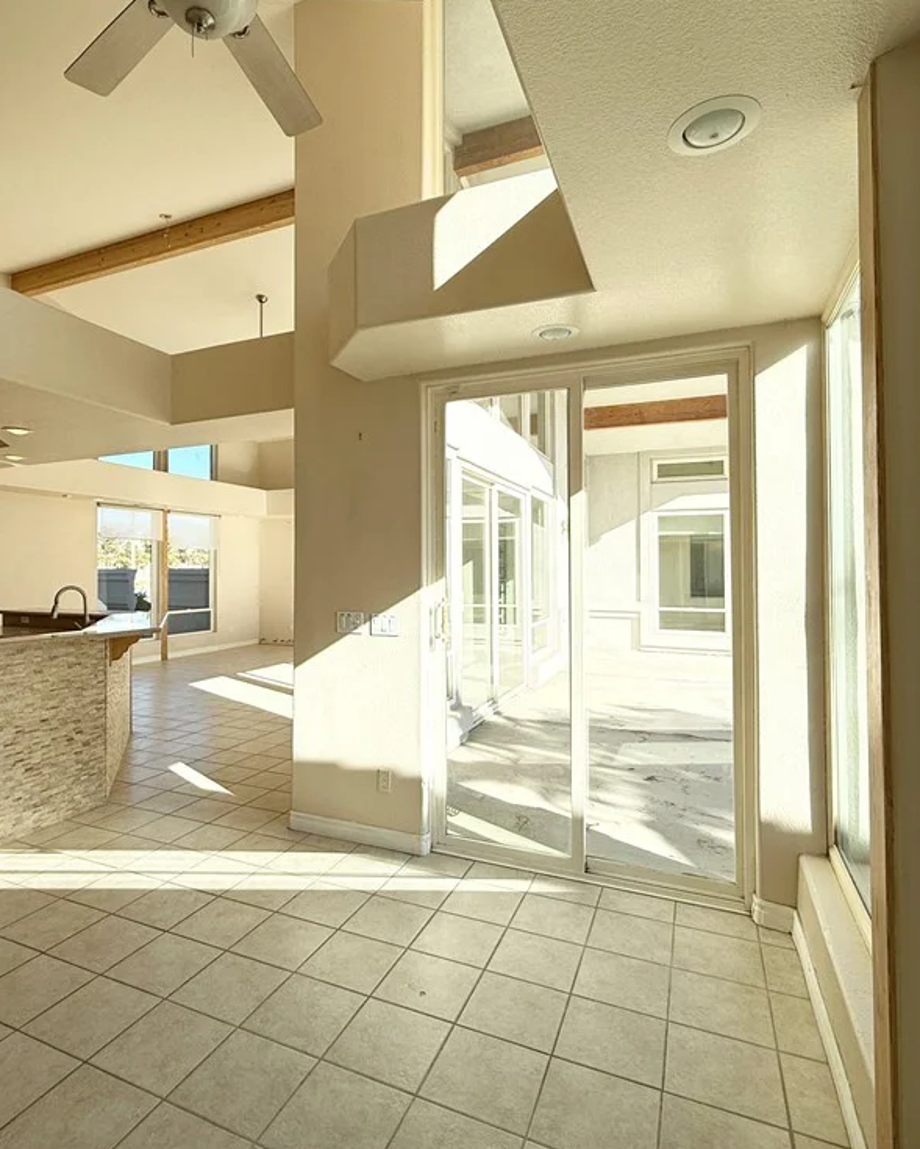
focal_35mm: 19
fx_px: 647
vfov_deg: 83.3
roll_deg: +0.2
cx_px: 409
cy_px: 557
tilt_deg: +1.4
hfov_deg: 70.6
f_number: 2.2
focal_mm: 2.22
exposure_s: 1/751
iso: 50
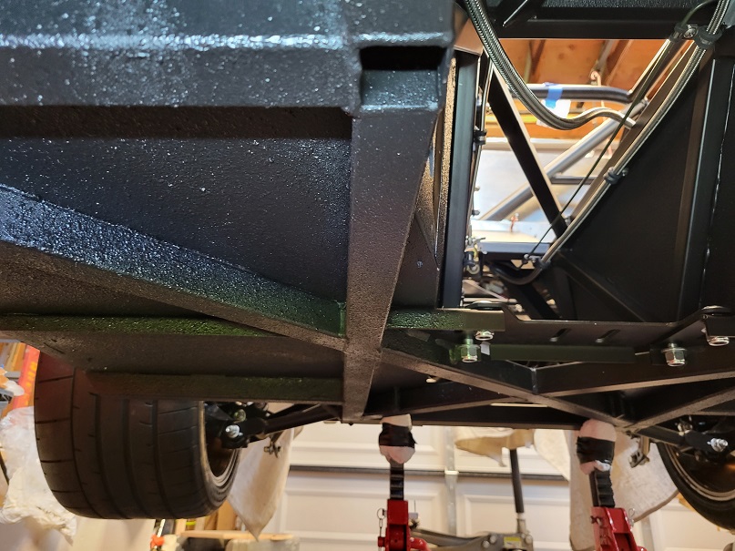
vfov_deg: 53.1
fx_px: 552
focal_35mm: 26
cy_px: 276
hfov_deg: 67.3
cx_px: 368
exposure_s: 1/40
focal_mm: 5.4
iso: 500
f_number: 1.8
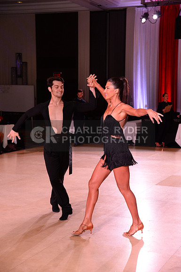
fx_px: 499
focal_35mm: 66
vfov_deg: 30.6
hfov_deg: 20.6
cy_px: 136
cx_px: 90
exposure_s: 1/250
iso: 2500
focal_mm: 66
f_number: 5.6
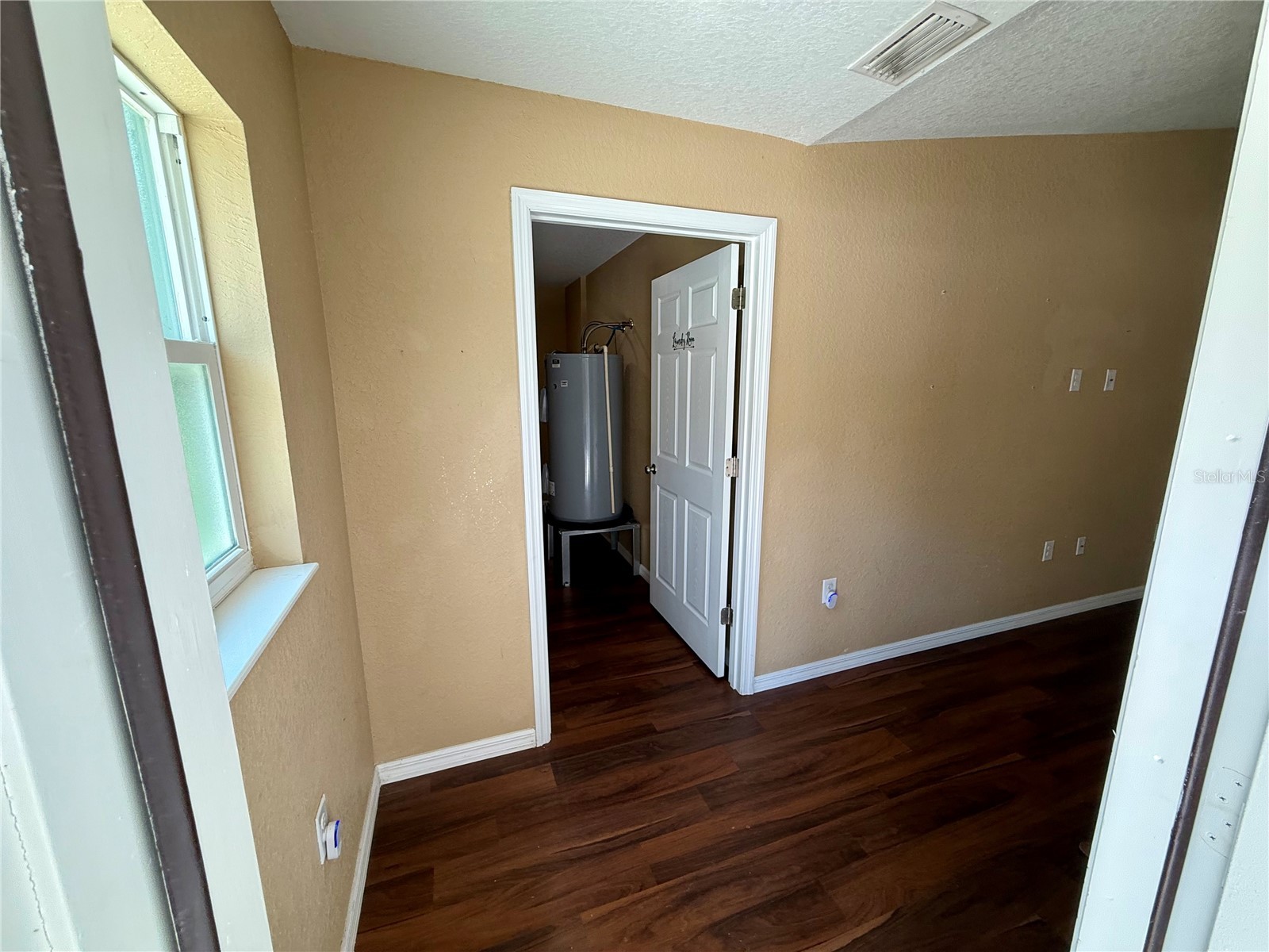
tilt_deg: -10.2
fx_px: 513
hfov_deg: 102.1
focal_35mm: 14
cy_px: 476
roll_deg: +1.5
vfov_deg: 85.7
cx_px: 634
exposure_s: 1/120
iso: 80
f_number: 2.2
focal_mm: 2.22
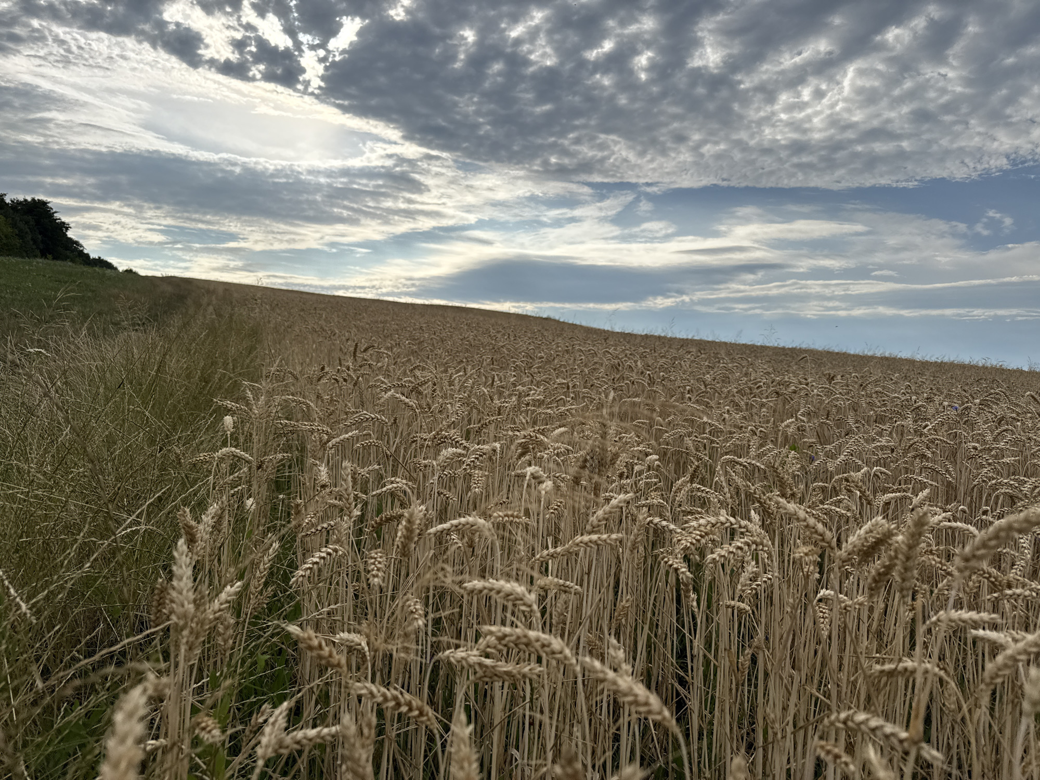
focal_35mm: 24
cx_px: 520
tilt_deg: +1.5
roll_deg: -2.6
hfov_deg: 71.6
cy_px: 390
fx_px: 721
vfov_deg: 56.8
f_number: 1.78
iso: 80
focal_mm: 6.76
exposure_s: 1/9091
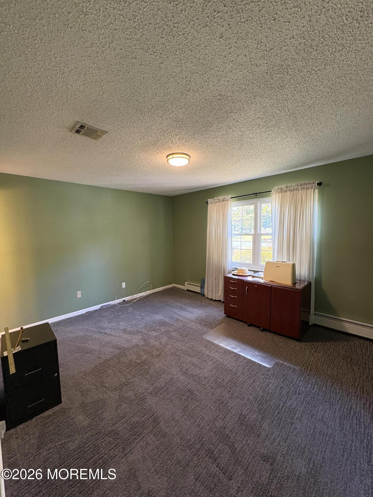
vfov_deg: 102.1
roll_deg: +1.4
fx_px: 201
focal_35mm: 14
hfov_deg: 85.7
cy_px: 248
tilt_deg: -5.2
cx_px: 186
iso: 250
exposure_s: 1/60
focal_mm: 2.22
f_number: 2.2
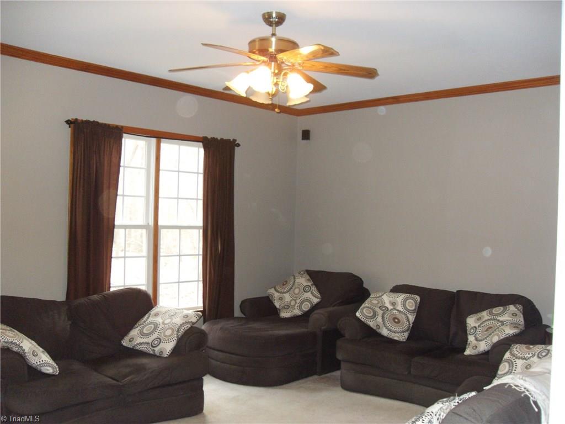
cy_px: 212
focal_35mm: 34
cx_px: 282
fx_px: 555
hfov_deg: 54.0
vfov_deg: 41.8
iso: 320
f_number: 2.8
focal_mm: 6.3
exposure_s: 1/45
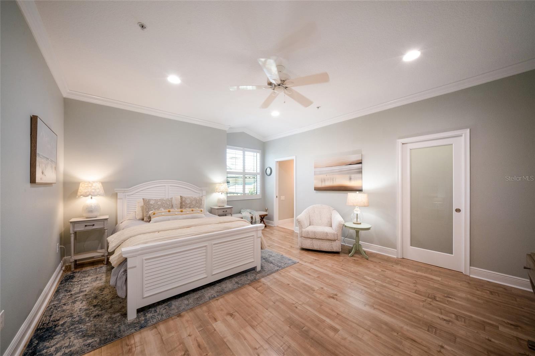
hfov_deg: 112.6
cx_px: 268
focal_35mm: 12
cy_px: 178
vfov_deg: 90.0
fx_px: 178
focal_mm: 12
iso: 900
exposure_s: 1/13
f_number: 10
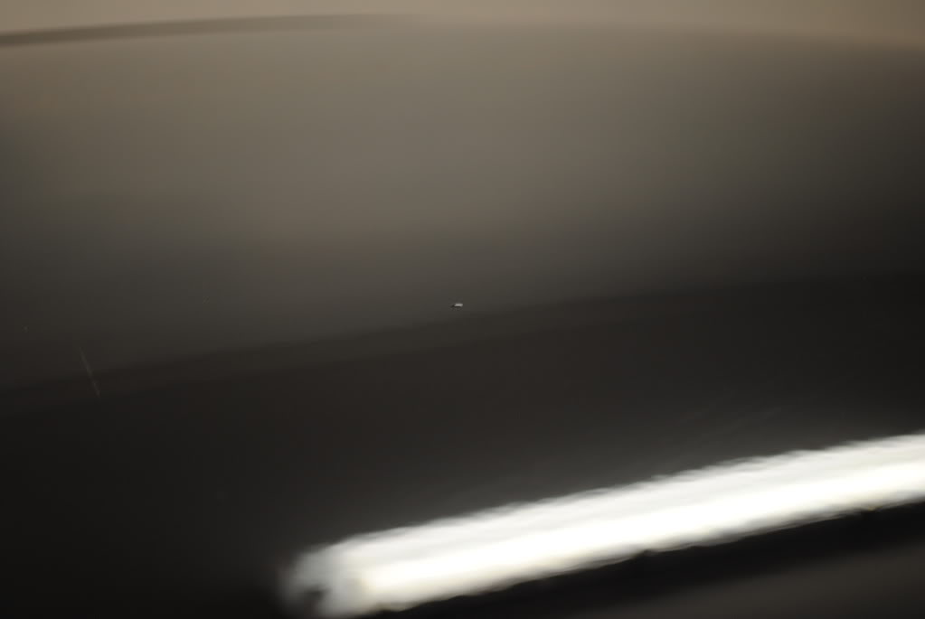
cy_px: 310
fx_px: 2122
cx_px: 462
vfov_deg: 16.6
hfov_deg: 24.6
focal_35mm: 82
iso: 200
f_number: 5.6
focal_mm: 55
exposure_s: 1/30
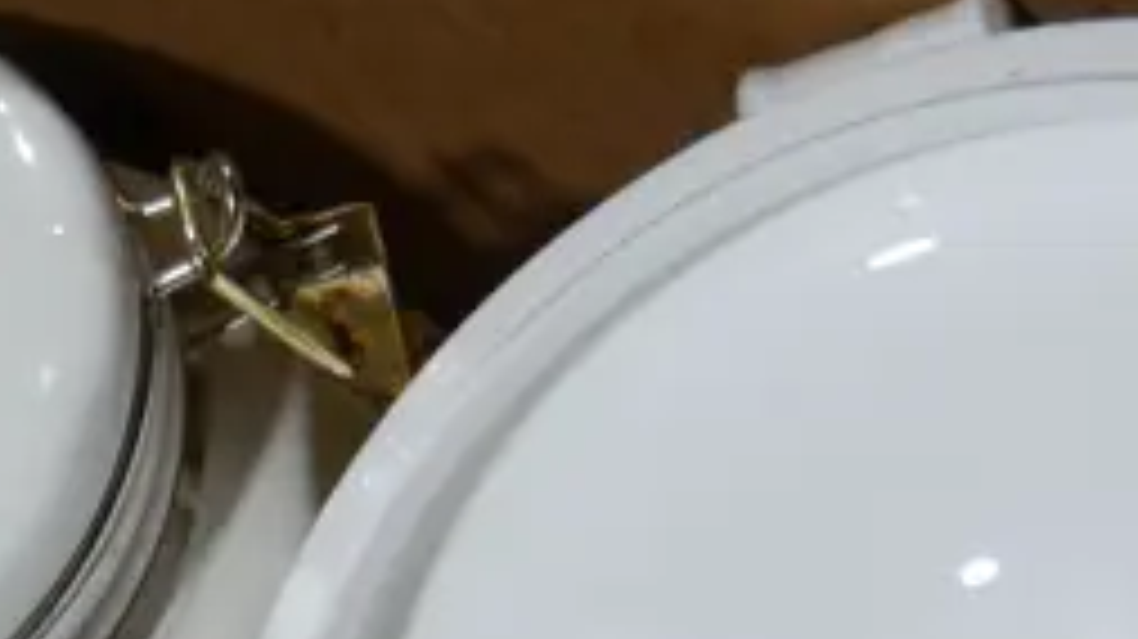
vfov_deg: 8.0
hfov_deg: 15.1
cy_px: 1429
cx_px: 153
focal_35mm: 141
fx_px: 4252
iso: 200
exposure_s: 1/125
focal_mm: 16
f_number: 4
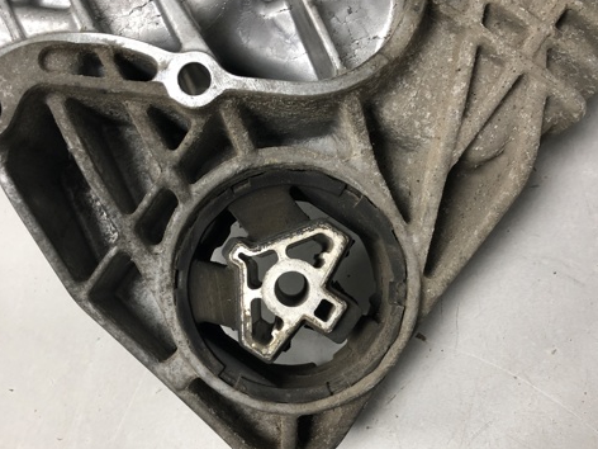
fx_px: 656
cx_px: 277
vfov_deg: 37.6
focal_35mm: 38
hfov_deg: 48.9
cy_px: 257
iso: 40
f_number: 1.8
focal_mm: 4
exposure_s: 1/20
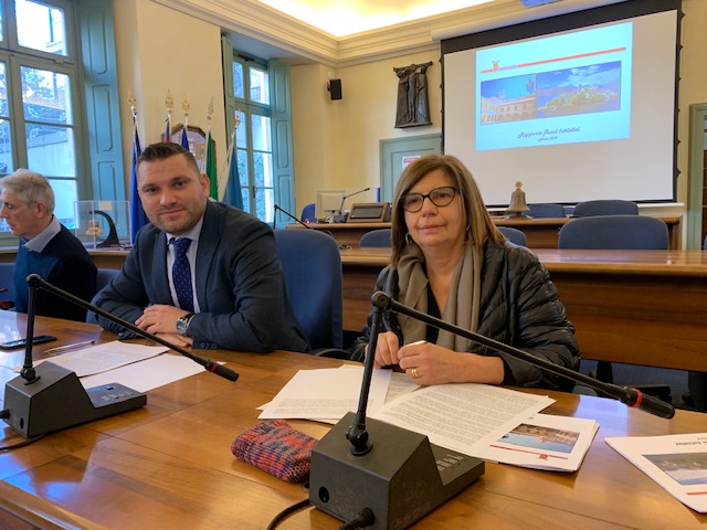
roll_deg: +1.9
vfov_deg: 53.1
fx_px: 531
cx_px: 354
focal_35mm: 26
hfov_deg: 67.3
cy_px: 265
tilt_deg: -5.3
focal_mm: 4.25
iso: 200
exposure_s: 1/60
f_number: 1.8
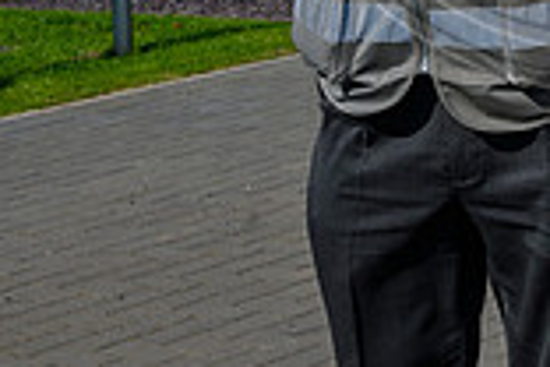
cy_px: -273
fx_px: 2154
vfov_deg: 9.3
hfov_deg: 14.2
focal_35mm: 141
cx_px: 613
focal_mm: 38
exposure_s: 1/500
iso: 125
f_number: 9
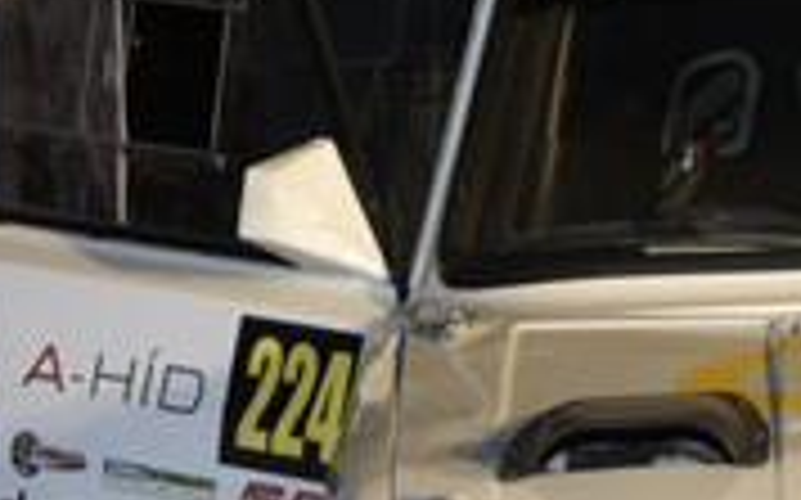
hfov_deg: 9.3
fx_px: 4865
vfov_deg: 5.8
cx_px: 986
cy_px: -151
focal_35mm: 223
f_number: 5
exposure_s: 1/160
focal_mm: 38
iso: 400
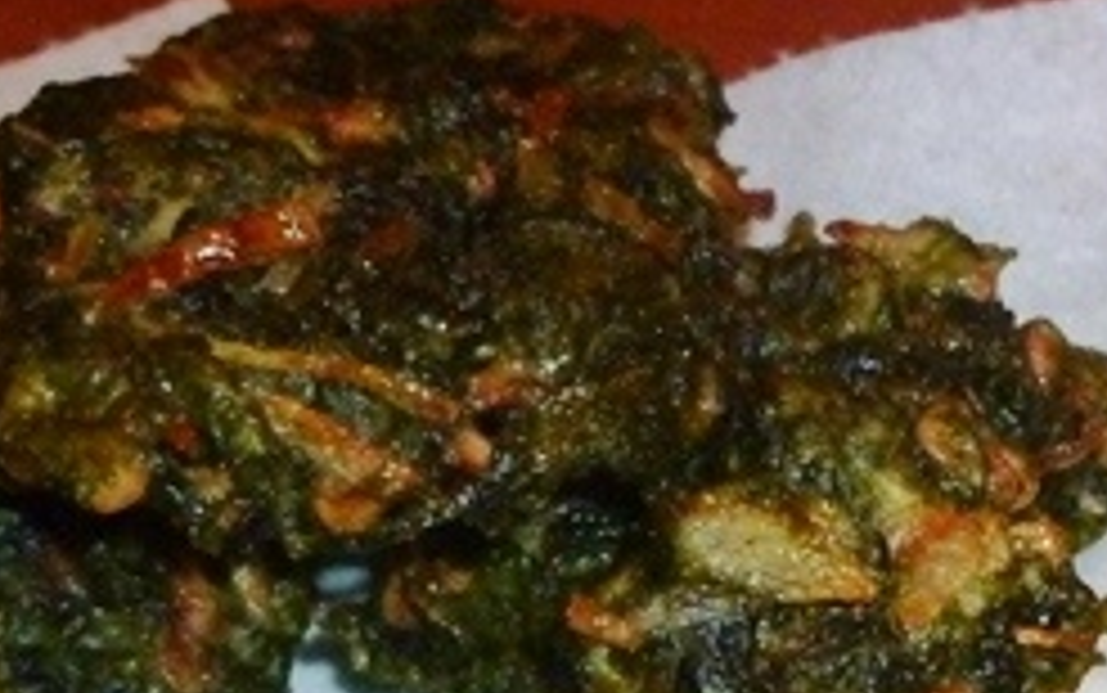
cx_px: 806
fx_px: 2083
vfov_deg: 18.6
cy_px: 626
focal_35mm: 69
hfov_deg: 29.4
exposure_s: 1/30
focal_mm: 4.5
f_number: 2.8
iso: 320
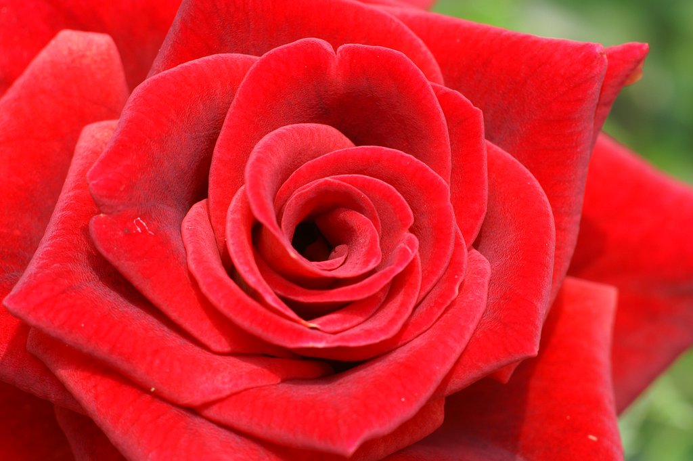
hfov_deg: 13.7
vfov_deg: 9.1
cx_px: 346
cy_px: 230
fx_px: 2885
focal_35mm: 150
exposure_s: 1/25
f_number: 9
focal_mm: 100
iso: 100
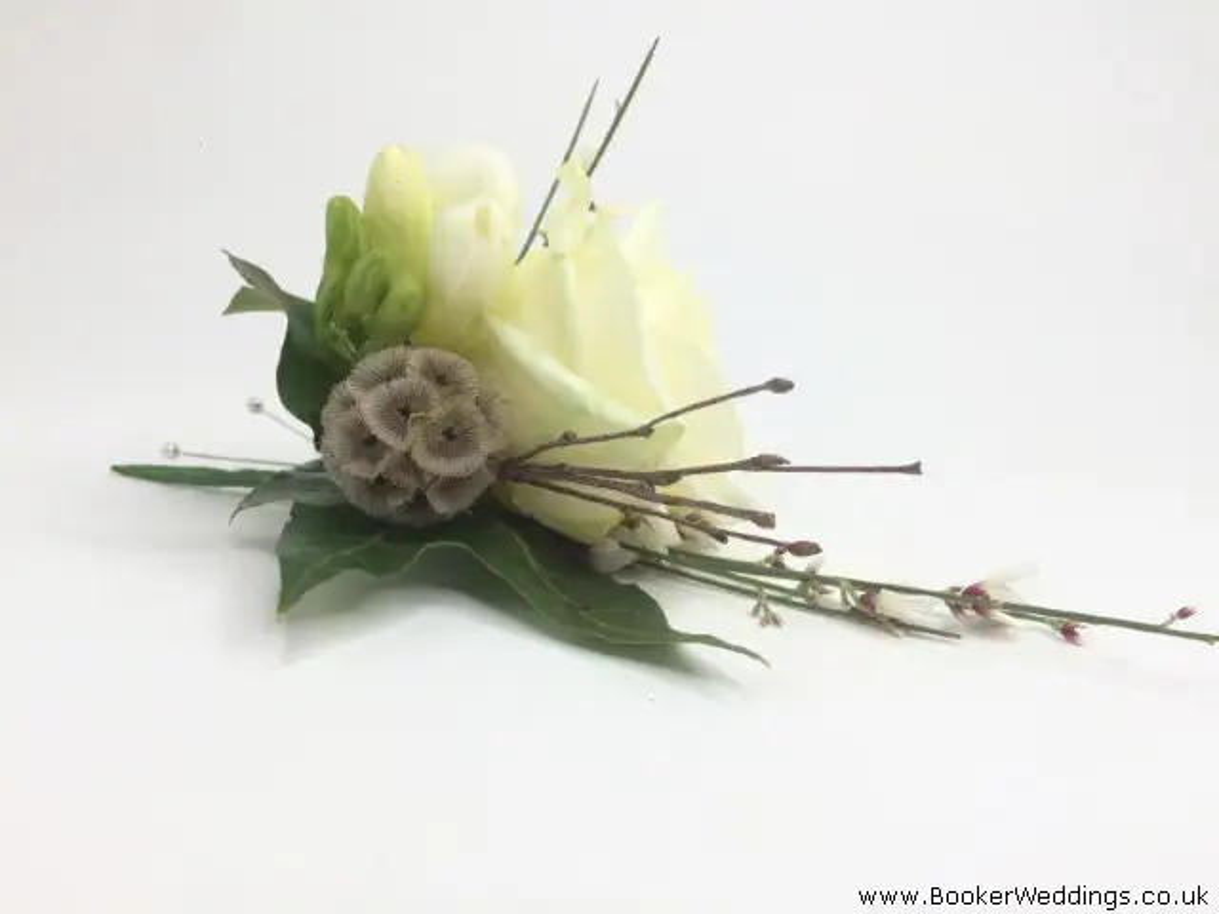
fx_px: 1021
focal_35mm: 29
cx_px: 610
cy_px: 457
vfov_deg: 48.2
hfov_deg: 61.7
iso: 32
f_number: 2.2
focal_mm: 4.15
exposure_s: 1/260
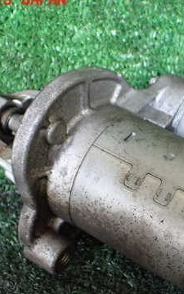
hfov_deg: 23.8
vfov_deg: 38.1
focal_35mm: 53
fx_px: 425
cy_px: 173
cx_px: 163
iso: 500
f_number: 2.3
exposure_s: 1/125
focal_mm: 5.4
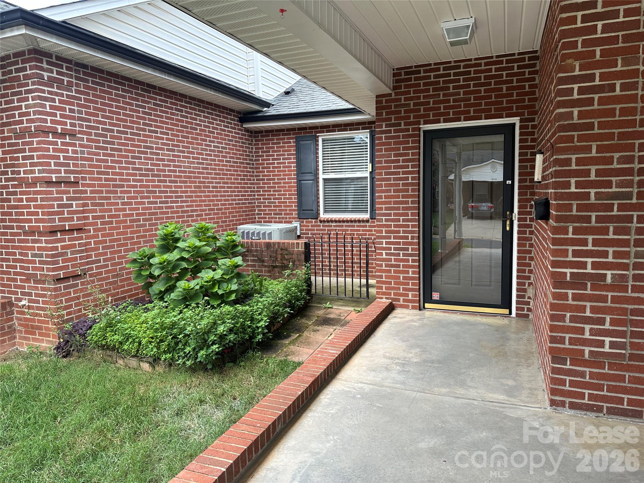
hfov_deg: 71.6
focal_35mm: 24
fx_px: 446
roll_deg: +0.0
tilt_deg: -4.1
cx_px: 322
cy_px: 242
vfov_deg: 56.8
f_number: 1.78
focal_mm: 6.86
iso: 80
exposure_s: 1/587
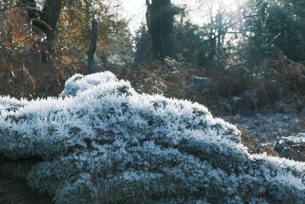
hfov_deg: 51.9
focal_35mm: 37
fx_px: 313
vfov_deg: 35.9
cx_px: 152
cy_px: 102
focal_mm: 24.7
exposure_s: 1/100
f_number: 16
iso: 1600
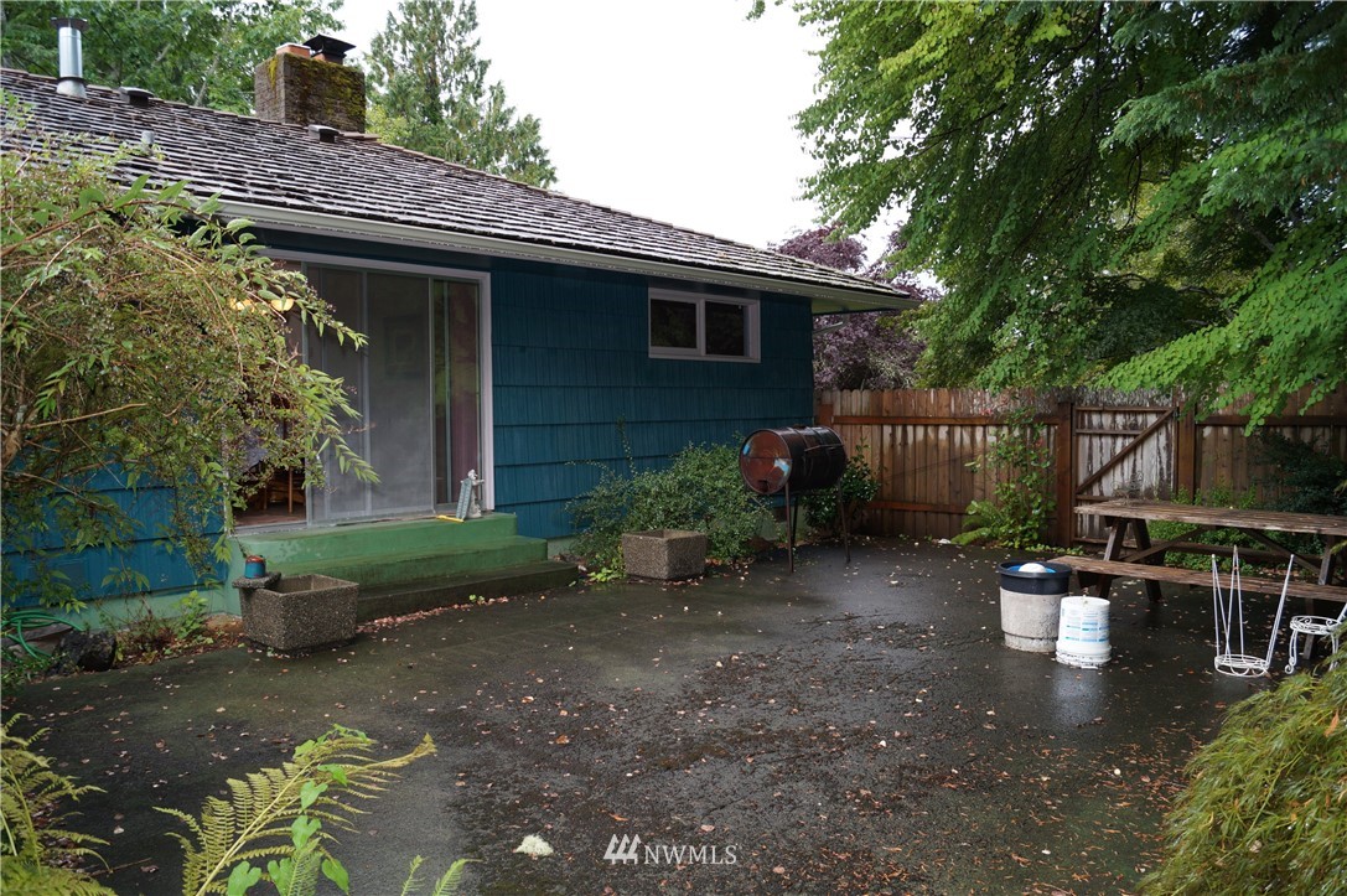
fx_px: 1009
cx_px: 674
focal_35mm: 27
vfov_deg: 47.9
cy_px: 448
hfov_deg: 67.4
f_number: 4
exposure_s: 1/160
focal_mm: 18
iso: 320
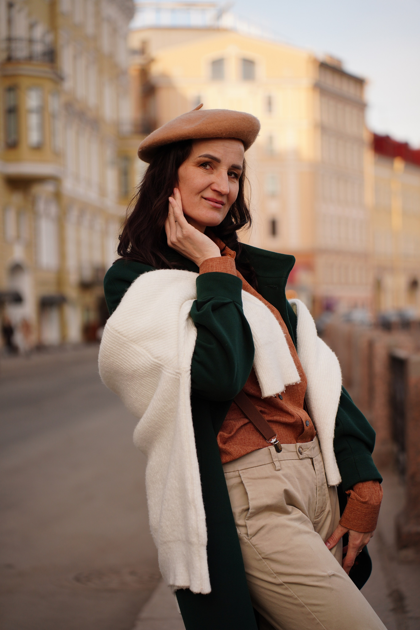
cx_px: 210
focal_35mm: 75
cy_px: 315
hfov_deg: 18.2
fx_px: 1312
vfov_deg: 27.0
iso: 250
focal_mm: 75
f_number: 2.8
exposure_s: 1/1250
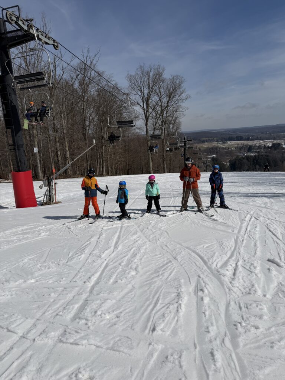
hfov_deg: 56.8
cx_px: 142
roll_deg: +2.9
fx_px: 263
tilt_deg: -11.9
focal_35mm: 24
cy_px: 190
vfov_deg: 71.6
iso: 100
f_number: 1.78
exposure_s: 1/22727
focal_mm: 6.76
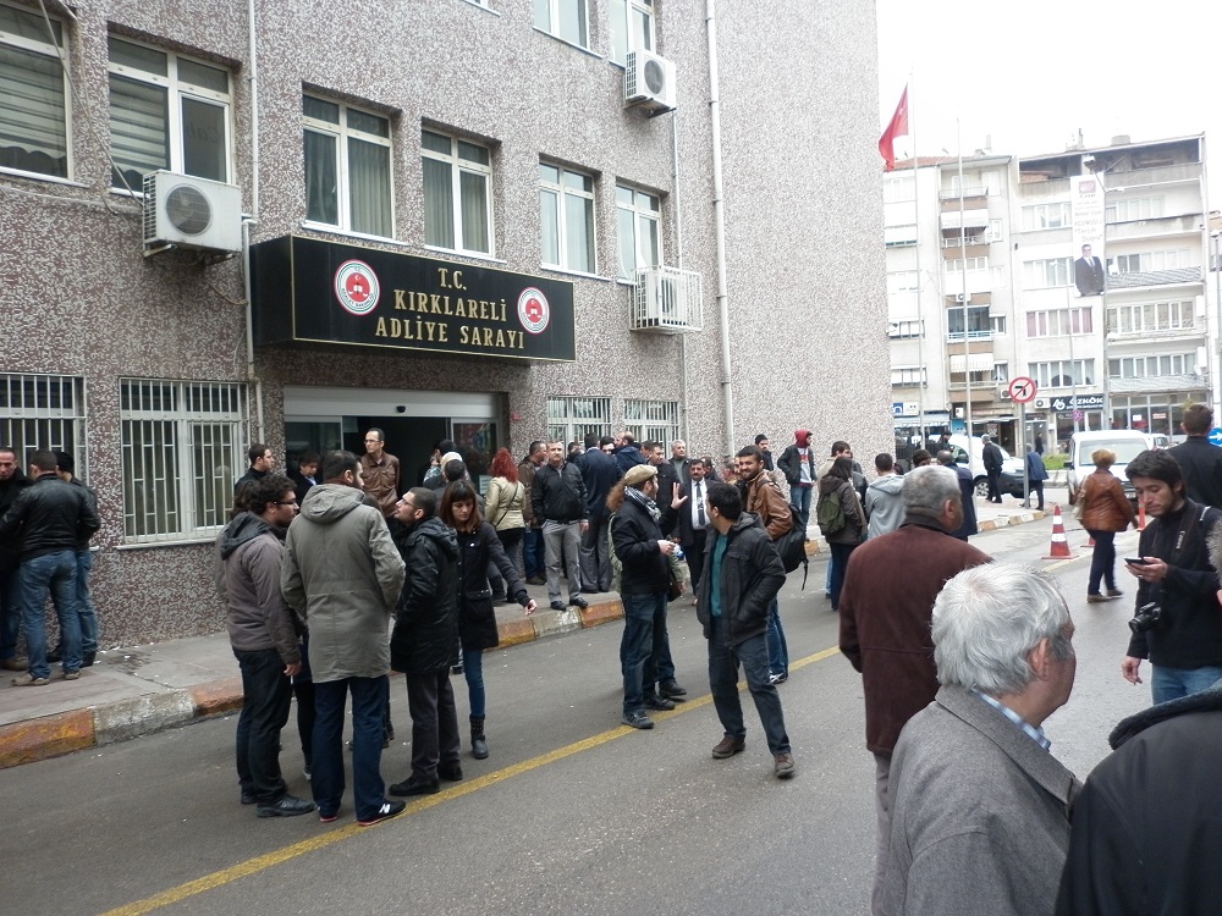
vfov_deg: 49.7
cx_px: 611
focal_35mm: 28
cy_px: 458
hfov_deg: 63.4
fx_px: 988
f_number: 2.8
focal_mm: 5
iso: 80
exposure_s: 1/100
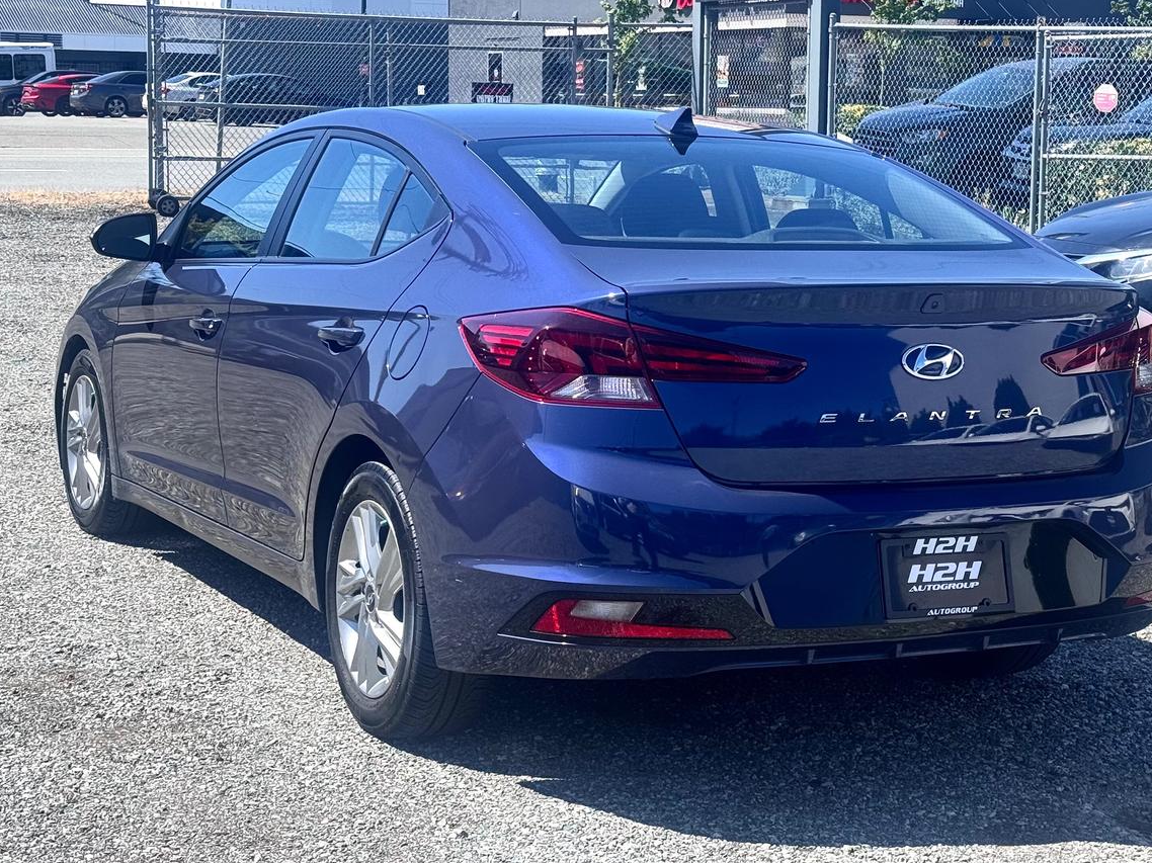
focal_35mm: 54
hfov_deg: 35.5
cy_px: 435
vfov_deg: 27.0
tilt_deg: -5.8
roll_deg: -0.3
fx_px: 1797
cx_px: 642
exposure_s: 1/2833
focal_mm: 6.76
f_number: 1.78
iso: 64
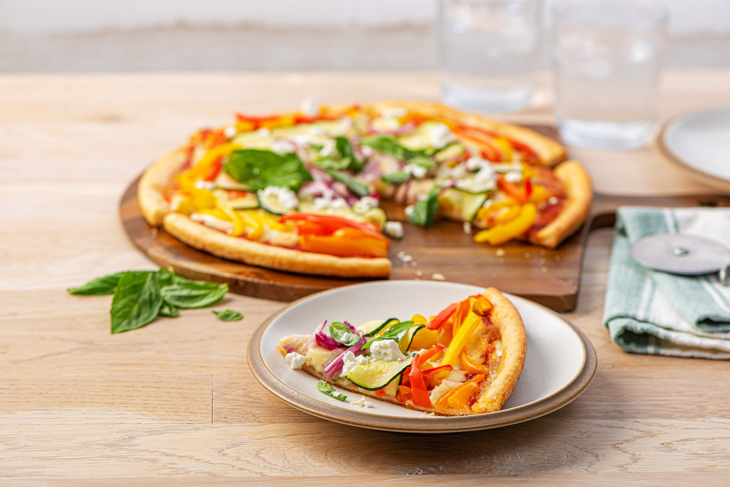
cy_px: 244
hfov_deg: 19.4
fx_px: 2130
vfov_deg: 13.1
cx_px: 365
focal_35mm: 105
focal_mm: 105
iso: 31
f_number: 5
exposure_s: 1/200
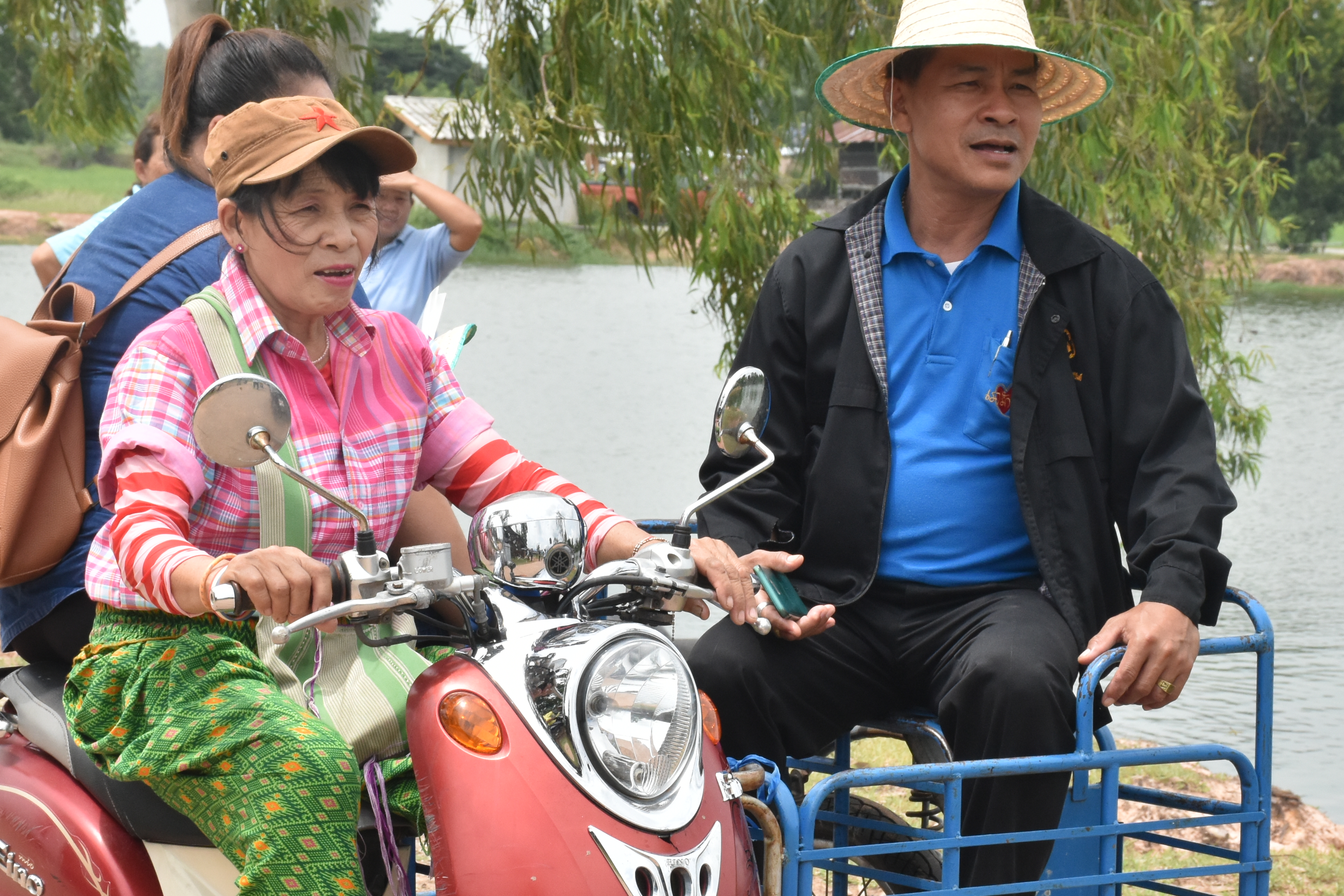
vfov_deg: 11.4
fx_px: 4480
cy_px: 517
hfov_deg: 17.1
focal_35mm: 120
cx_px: 615
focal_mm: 52
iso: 800
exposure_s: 1/640
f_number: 13
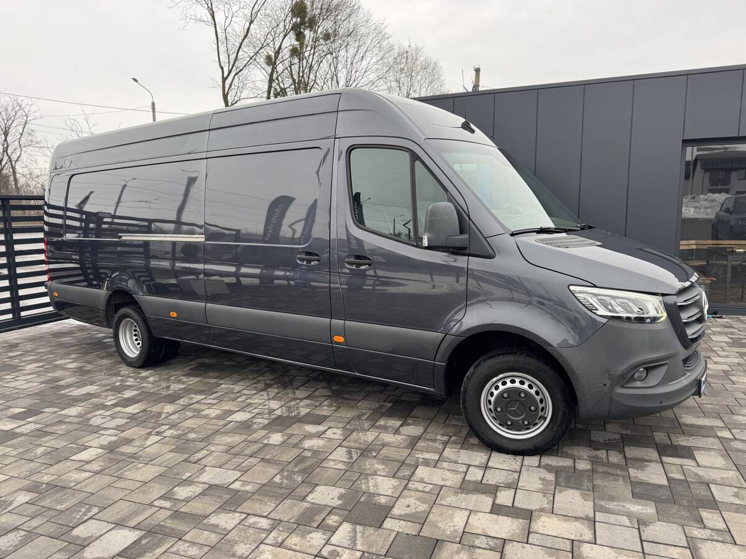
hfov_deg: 71.6
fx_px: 517
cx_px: 373
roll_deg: +0.6
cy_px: 280
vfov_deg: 56.8
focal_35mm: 24
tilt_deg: -7.7
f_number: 1.78
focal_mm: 6.76
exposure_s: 1/436
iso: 80
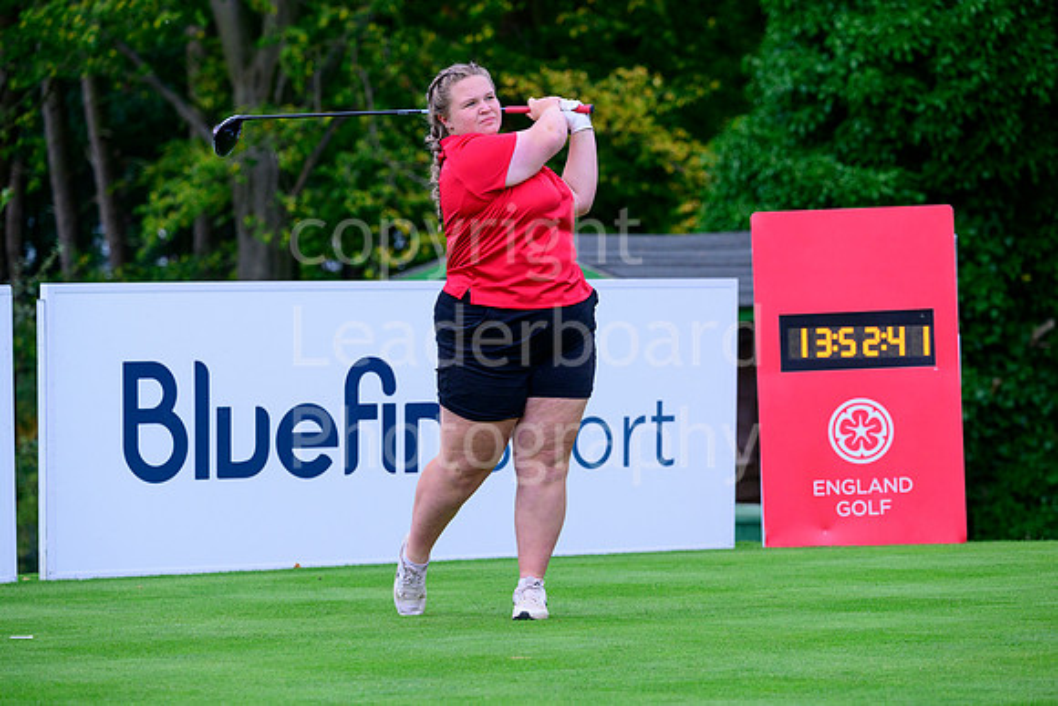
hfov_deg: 10.5
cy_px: 353
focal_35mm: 195
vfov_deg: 7.0
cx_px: 529
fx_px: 5732
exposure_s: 1/1250
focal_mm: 195
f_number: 6.3
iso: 1600
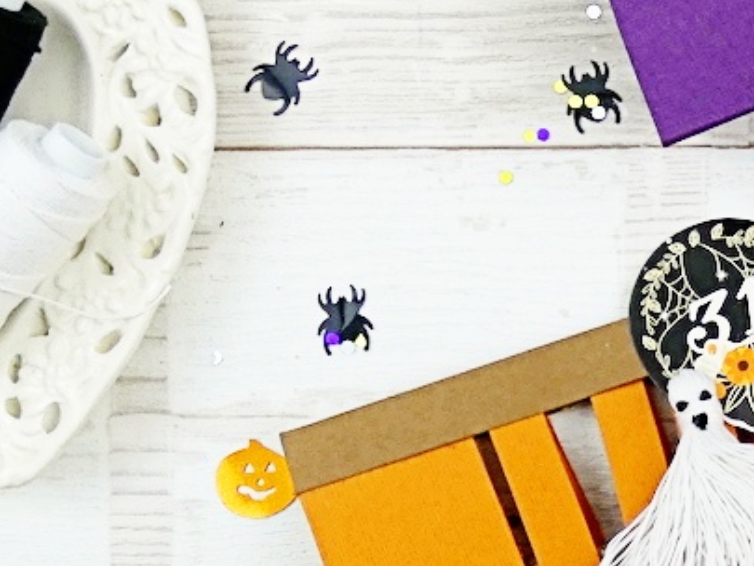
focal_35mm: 74
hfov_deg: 23.7
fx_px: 1612
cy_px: 282
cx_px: 931
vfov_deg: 19.9
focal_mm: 3.6
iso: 80
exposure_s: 1/60
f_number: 2.8
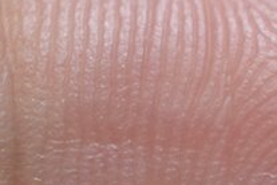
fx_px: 2139
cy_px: 267
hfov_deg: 7.4
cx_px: 223
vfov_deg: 4.9
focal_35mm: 278
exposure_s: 1/125
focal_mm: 40
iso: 560
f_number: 5.6
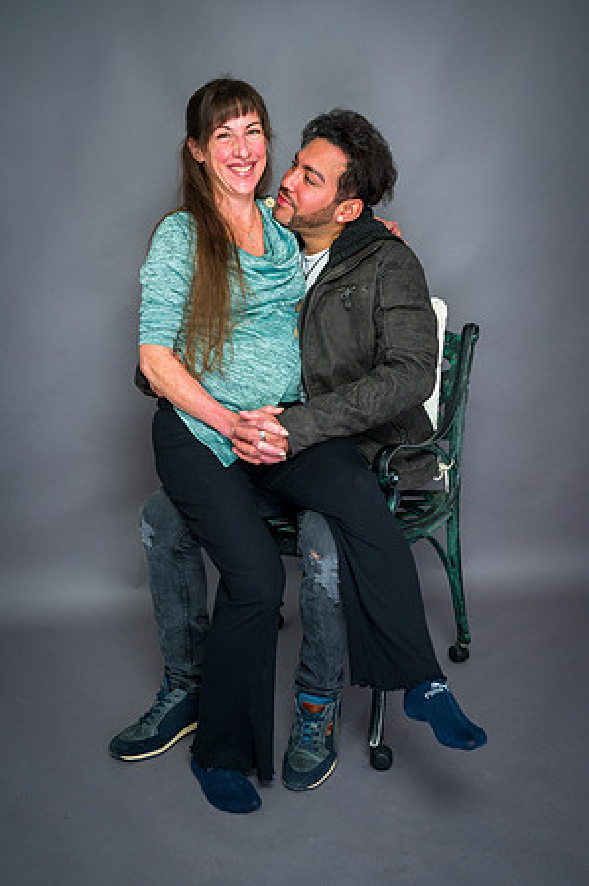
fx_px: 959
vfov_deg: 49.6
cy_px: 443
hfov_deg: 34.1
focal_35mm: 39
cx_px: 294
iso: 200
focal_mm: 39
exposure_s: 1/100
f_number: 5.6
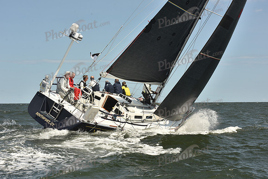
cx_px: 134
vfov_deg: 19.5
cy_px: 90
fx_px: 521
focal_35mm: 70
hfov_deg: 28.8
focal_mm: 70
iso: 250
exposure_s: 1/800
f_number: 10
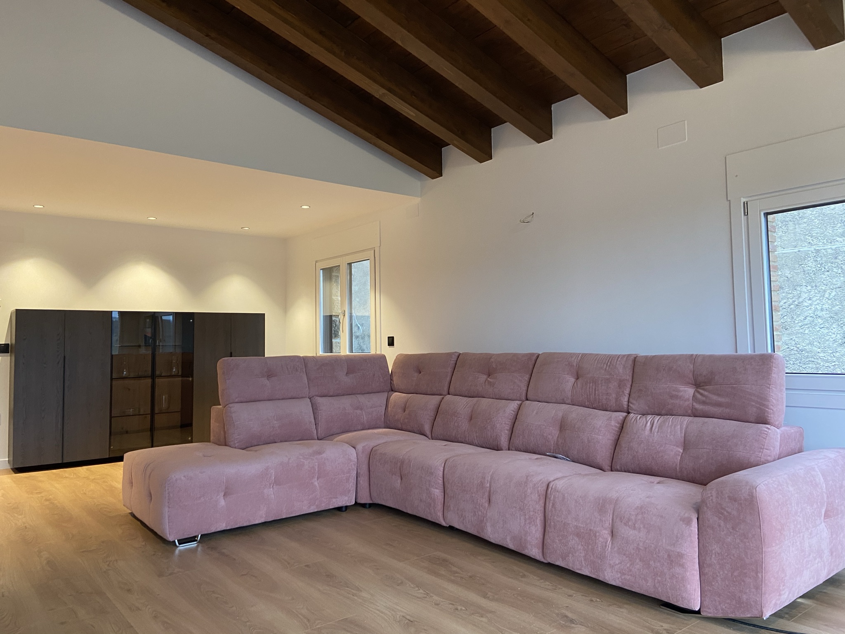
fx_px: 635
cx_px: 422
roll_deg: +1.2
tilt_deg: +3.1
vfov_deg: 53.1
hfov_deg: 67.3
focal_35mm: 26
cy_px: 317
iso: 250
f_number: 1.8
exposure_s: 1/50
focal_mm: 4.25
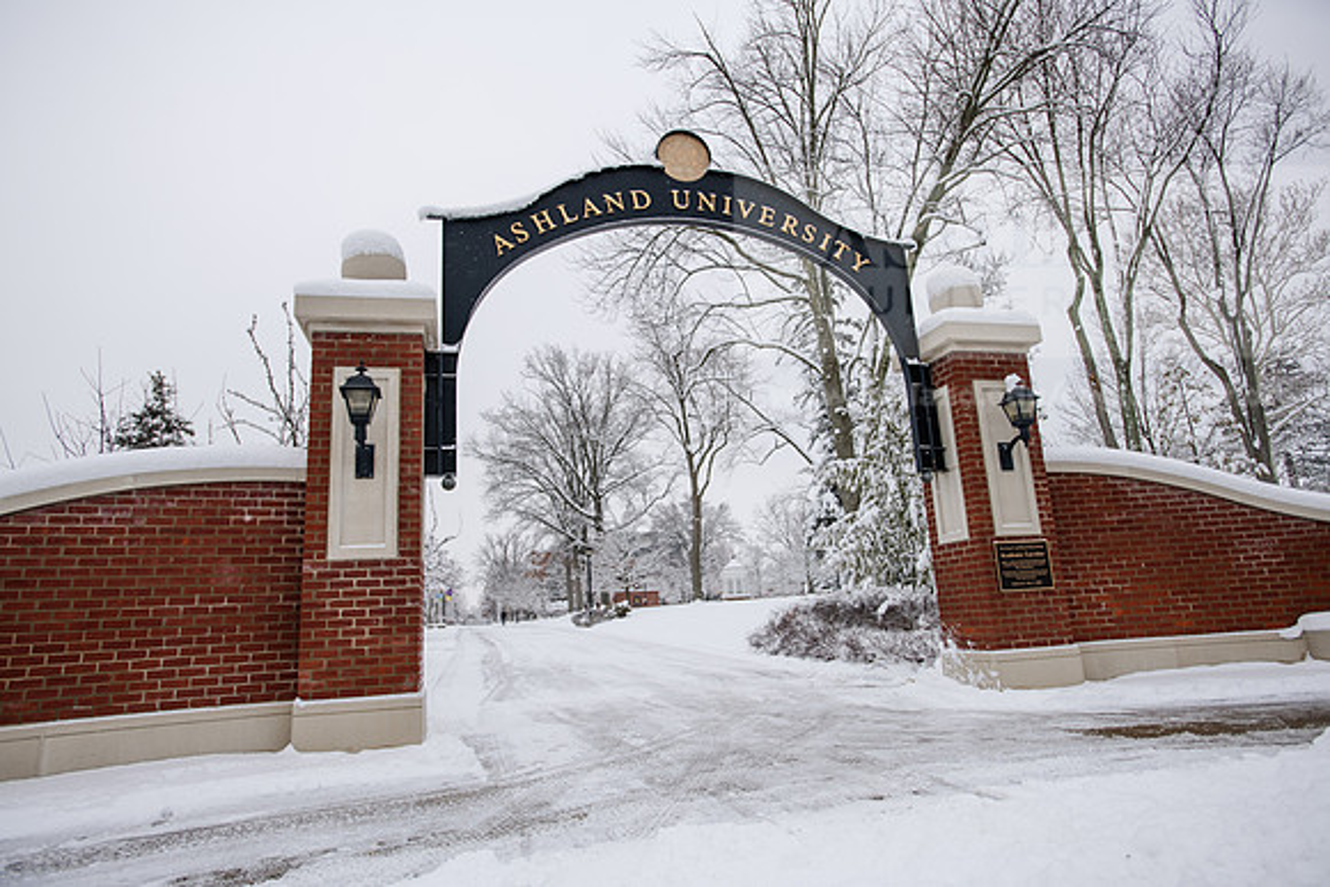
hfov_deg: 78.6
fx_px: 813
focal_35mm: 22
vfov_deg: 57.3
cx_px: 665
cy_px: 444
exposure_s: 1/500
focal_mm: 22
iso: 160
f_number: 3.5
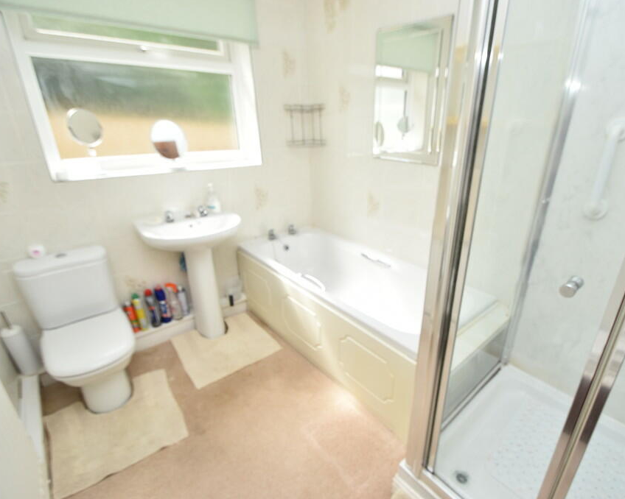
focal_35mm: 17
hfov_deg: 89.1
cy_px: 250
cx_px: 355
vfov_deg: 77.0
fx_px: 314
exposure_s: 1/200
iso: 250
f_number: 5
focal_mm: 10
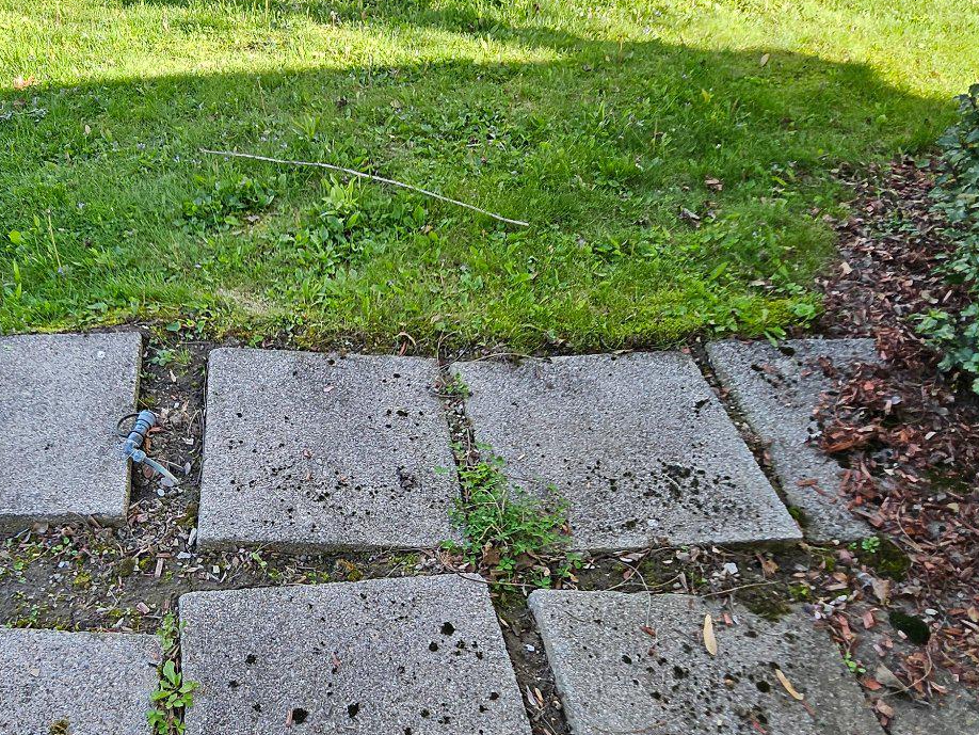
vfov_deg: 47.9
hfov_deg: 57.8
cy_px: 447
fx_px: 820
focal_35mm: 29
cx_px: 222
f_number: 2.2
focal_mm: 1.74
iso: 32
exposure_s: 1/146
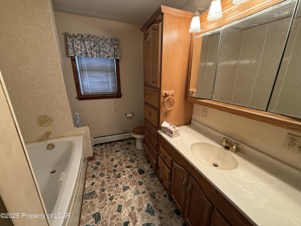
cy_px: 113
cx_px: 150
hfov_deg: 102.1
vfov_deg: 85.7
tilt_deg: -16.8
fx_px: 122
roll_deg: -0.4
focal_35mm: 14
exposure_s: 1/60
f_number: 2.2
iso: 250
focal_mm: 2.22
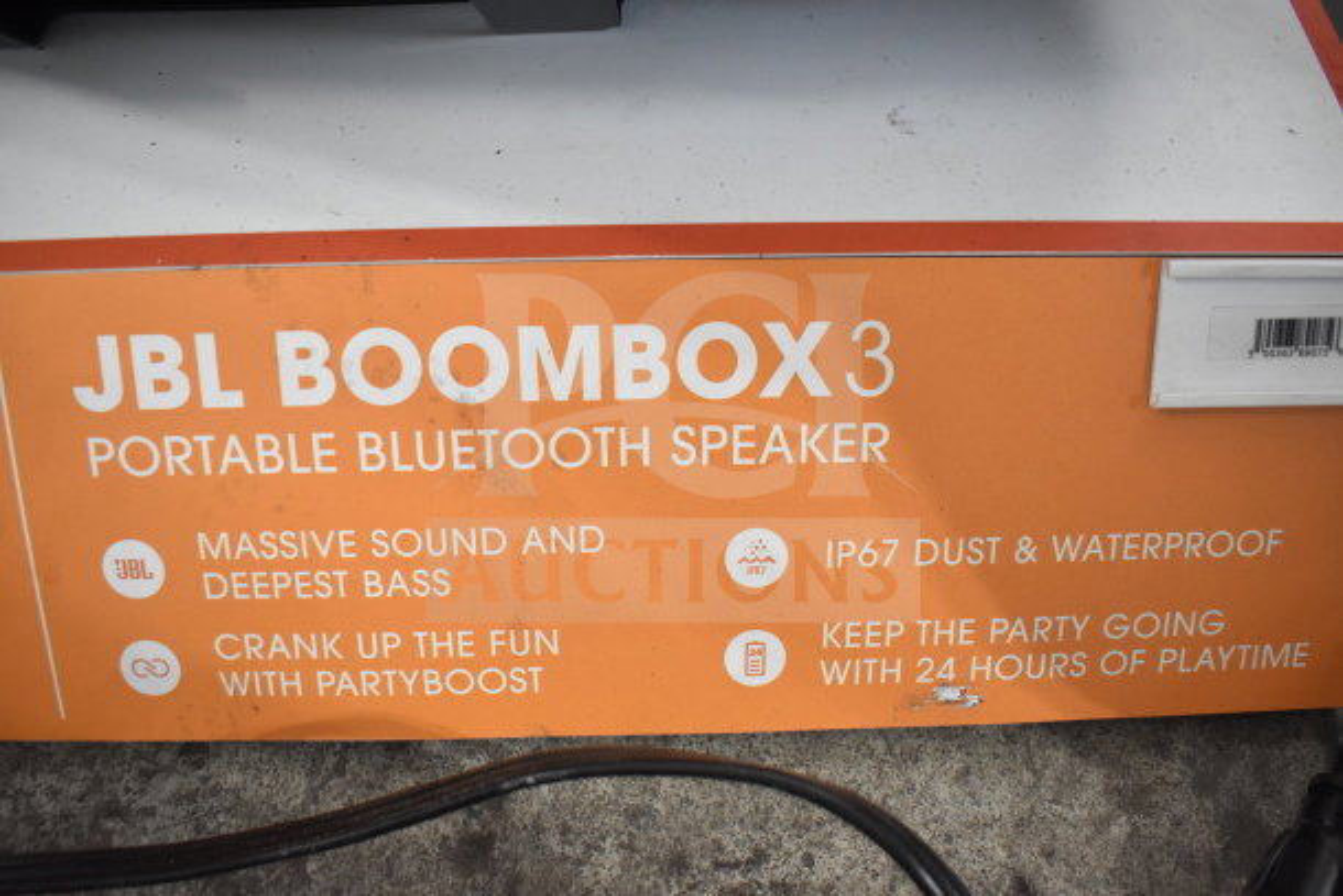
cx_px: 672
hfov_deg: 61.9
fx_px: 1119
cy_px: 448
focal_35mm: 30
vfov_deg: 43.6
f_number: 3.8
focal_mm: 20
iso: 1800
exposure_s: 1/30
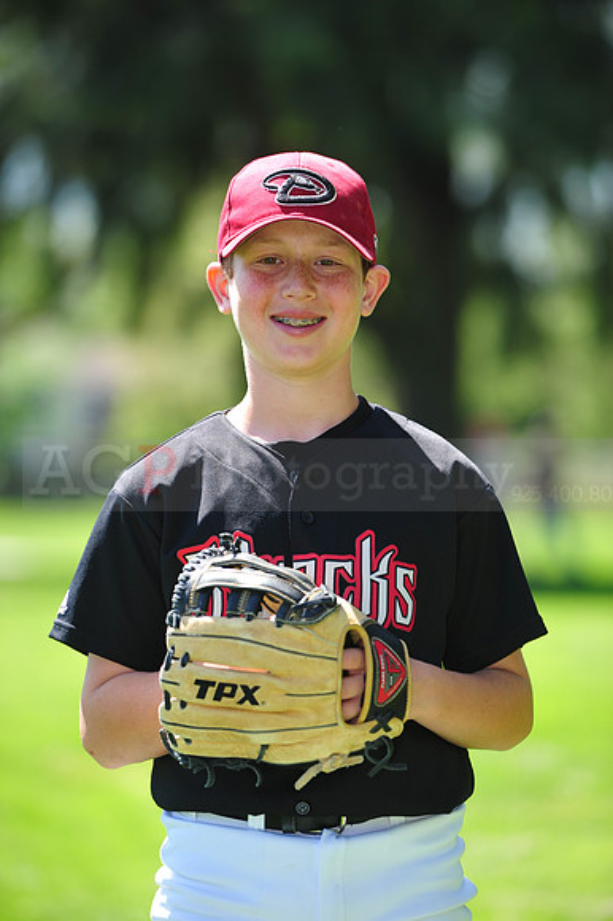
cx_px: 306
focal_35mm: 200
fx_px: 5114
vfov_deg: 10.3
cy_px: 460
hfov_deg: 6.9
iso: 200
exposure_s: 1/400
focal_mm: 200
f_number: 4.5
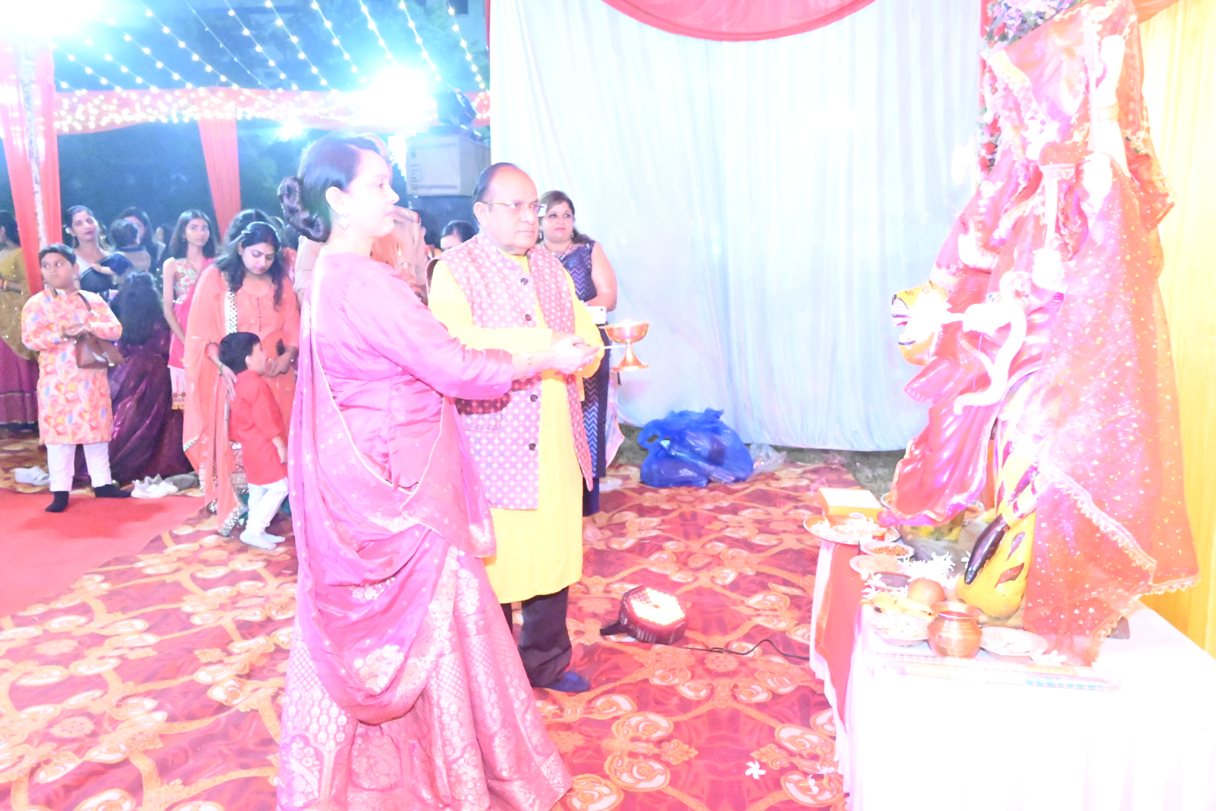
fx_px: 912
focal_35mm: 27
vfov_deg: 47.9
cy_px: 406
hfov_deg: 67.4
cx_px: 608
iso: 32000
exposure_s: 1/125
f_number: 7.1
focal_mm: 18
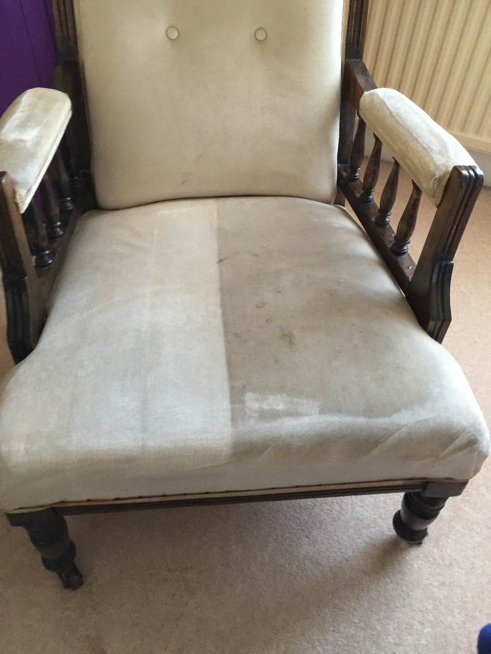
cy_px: 327
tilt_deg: -52.7
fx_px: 548
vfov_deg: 61.7
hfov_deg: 48.2
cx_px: 246
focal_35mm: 29
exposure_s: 1/17
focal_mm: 4.15
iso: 125
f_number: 2.2
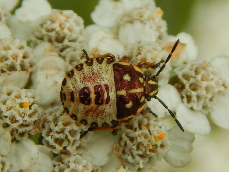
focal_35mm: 85
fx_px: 562
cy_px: 86
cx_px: 114
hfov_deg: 23.0
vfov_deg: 17.4
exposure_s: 1/640
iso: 125
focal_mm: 15.3
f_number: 4.3
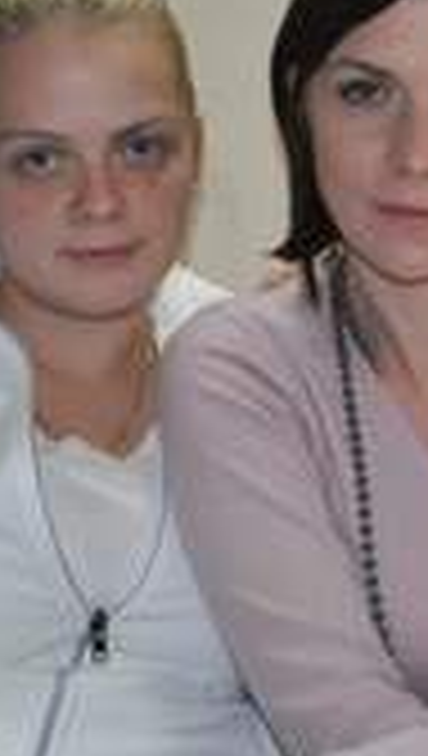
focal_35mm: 84
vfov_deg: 25.1
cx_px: 347
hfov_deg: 14.4
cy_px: 214
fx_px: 1688
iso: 800
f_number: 3.8
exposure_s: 1/60
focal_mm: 20
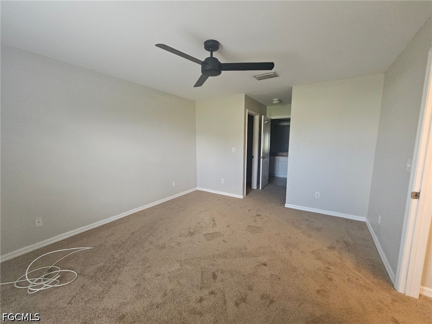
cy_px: 162
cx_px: 216
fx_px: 162
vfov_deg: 89.9
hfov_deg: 106.2
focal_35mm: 13
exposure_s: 1/60
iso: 400
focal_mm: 2.2
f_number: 2.2
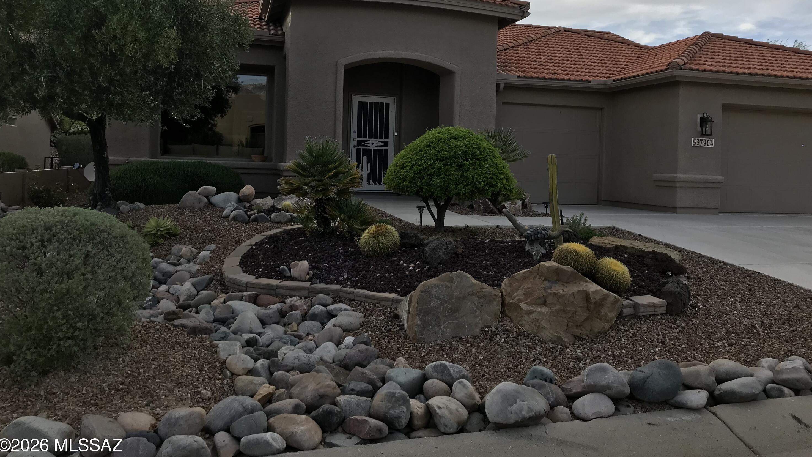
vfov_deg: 37.5
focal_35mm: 31
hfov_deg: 62.6
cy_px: 164
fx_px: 668
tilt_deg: +0.7
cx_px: 409
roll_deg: -2.8
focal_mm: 3.99
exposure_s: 1/1227
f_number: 1.8
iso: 20
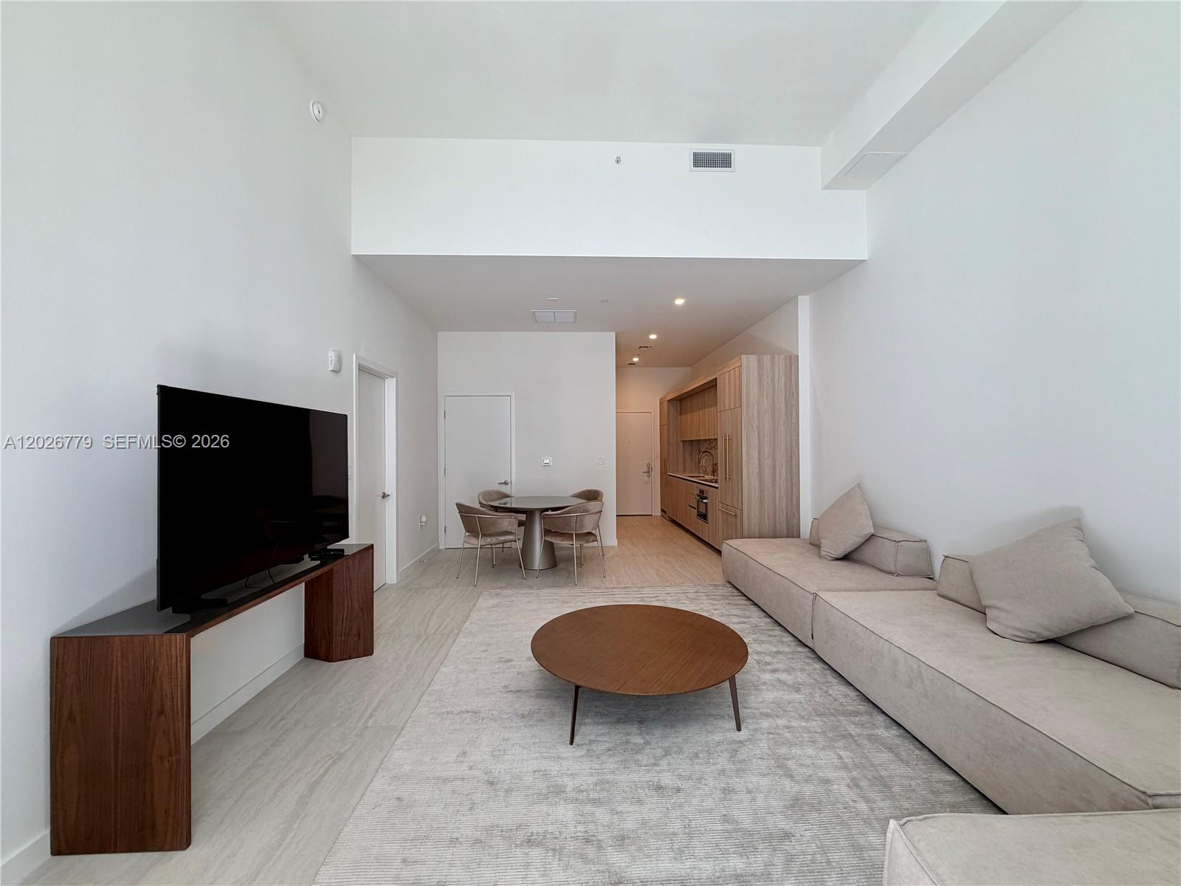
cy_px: 443
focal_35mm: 14
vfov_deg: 85.7
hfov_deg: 102.1
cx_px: 590
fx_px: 478
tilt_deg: +0.6
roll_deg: +0.6
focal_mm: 2.22
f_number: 2.2
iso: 125
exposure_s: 1/120
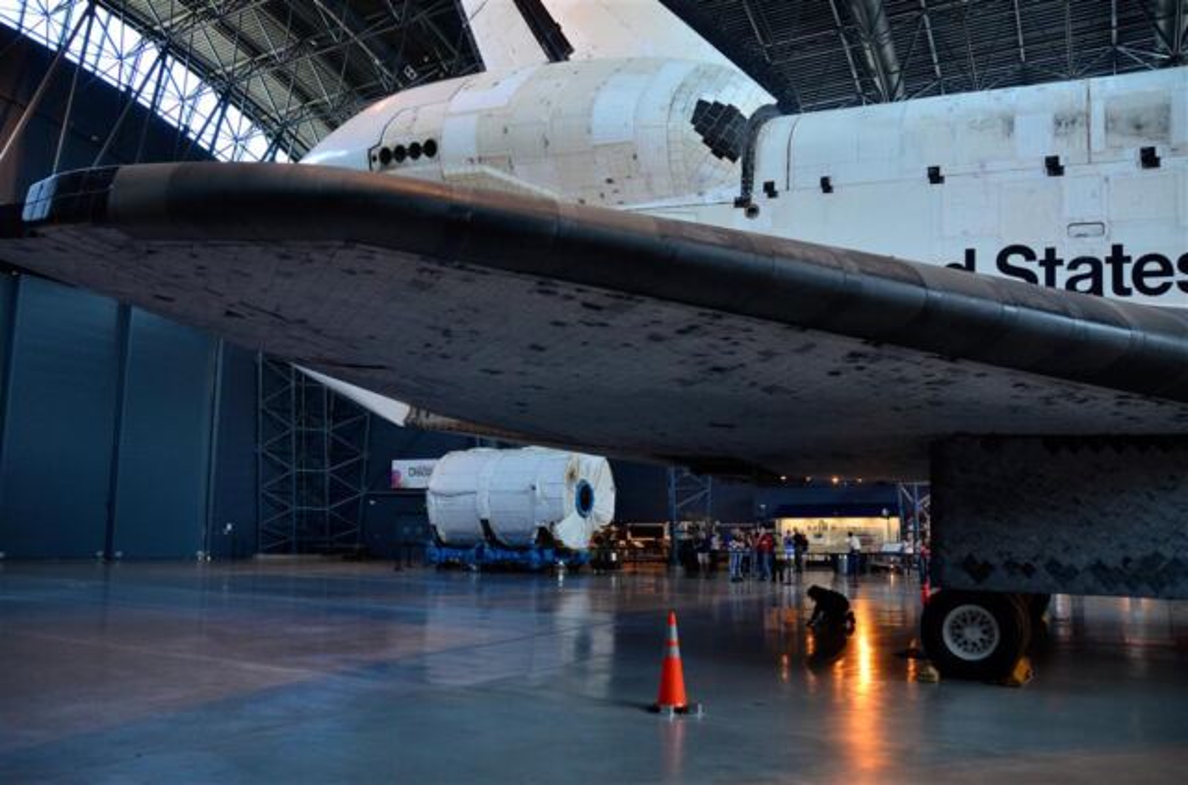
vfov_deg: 47.7
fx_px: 889
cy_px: 392
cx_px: 594
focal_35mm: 27
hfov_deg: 67.5
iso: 400
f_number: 3.5
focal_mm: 18
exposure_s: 1/50
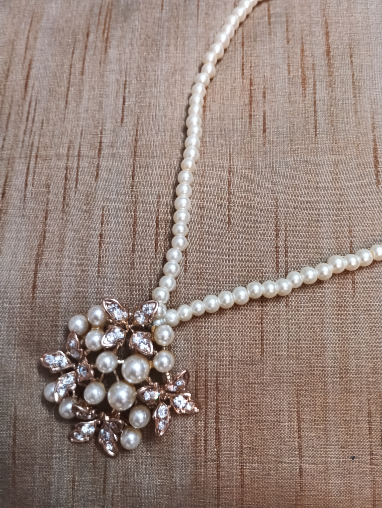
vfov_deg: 63.4
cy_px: 254
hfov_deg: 49.9
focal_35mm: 28
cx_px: 191
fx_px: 411
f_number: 1.8
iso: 1308
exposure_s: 1/25
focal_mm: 4.26
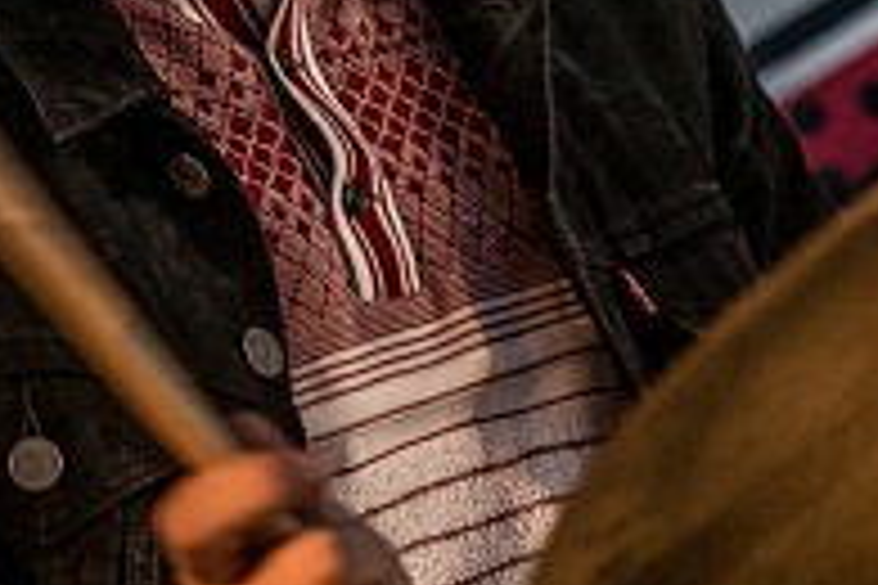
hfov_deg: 3.1
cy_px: -99
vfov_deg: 2.0
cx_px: 554
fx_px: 16486
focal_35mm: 676
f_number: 2.8
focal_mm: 122
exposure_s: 1/100
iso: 800
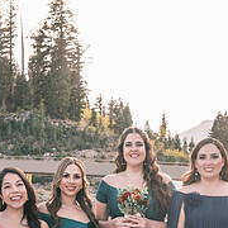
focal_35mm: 74
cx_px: 132
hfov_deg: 23.3
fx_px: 551
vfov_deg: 22.4
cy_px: 232
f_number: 4.5
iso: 160
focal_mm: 18
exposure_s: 1/160
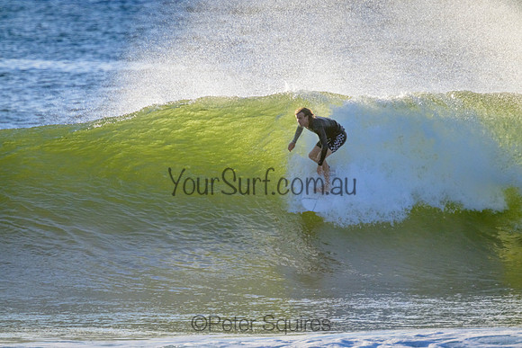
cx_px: 261
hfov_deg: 2.6
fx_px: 11602
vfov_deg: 1.7
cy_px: 174
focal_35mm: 800
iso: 1400
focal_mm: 800
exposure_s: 1/2000
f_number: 11
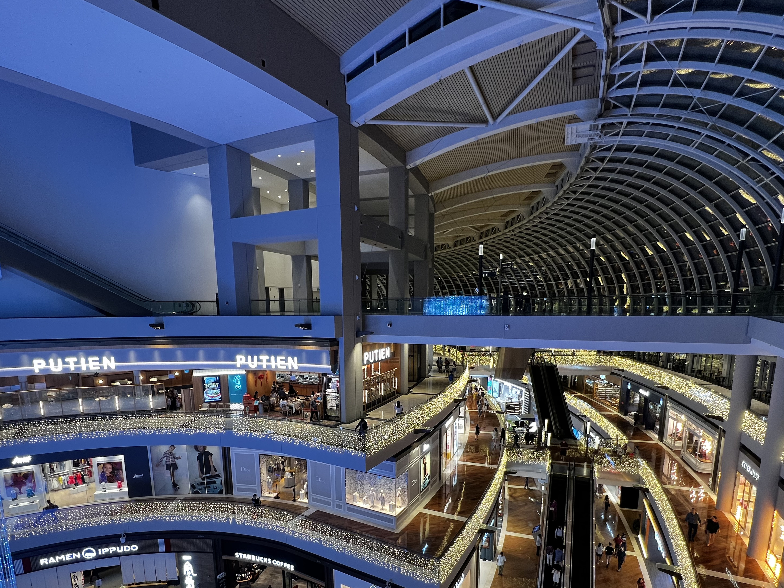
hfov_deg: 87.8
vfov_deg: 69.7
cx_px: 389
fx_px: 408
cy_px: 390
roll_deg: +0.5
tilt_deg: -10.9
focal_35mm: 18
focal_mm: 1.57
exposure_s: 1/50
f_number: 1.8
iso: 125
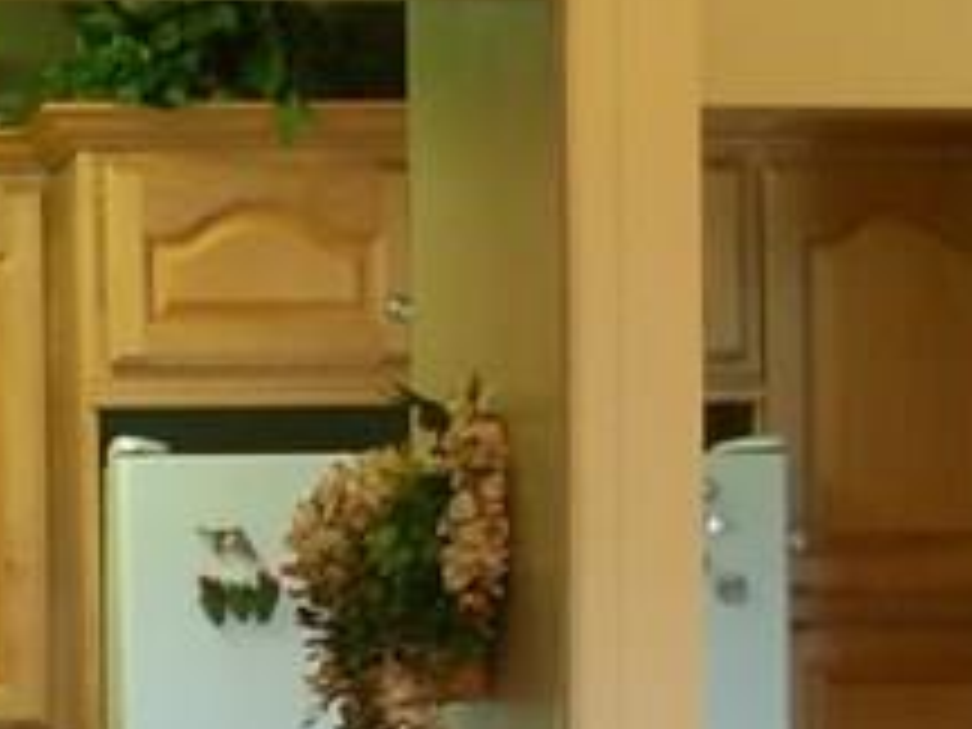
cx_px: -572
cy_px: 1044
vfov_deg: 8.1
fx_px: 5054
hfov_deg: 10.5
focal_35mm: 180
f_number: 2.9
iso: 79
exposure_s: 1/6.7
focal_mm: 6.3
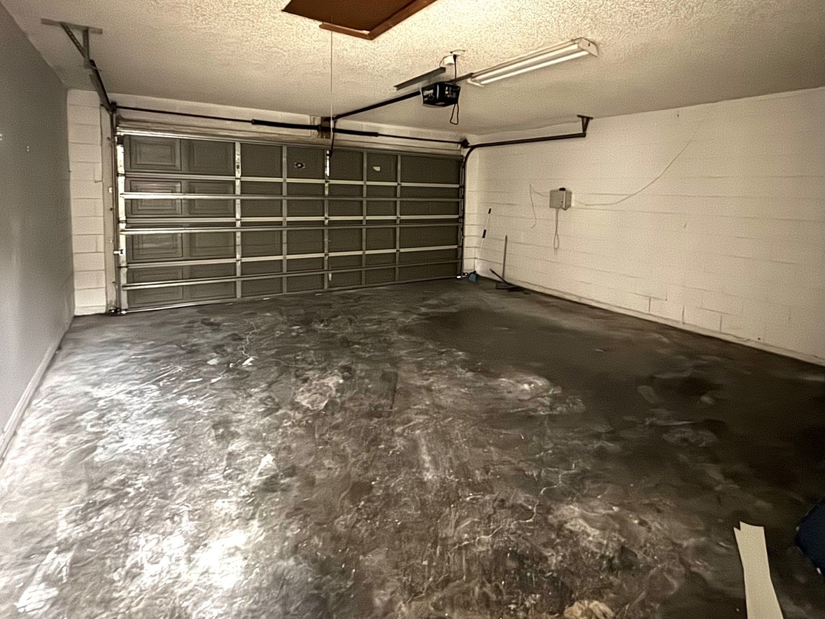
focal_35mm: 19
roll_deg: -2.2
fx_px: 453
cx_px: 449
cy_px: 228
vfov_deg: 67.5
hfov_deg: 84.5
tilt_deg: -5.6
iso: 1600
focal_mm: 2.22
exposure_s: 1/7
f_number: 2.2
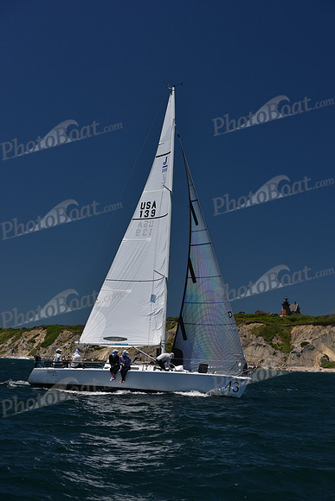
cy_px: 250
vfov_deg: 28.8
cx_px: 168
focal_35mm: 70
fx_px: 976
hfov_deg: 19.5
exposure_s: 1/800
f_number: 7.1
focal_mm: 70
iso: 250
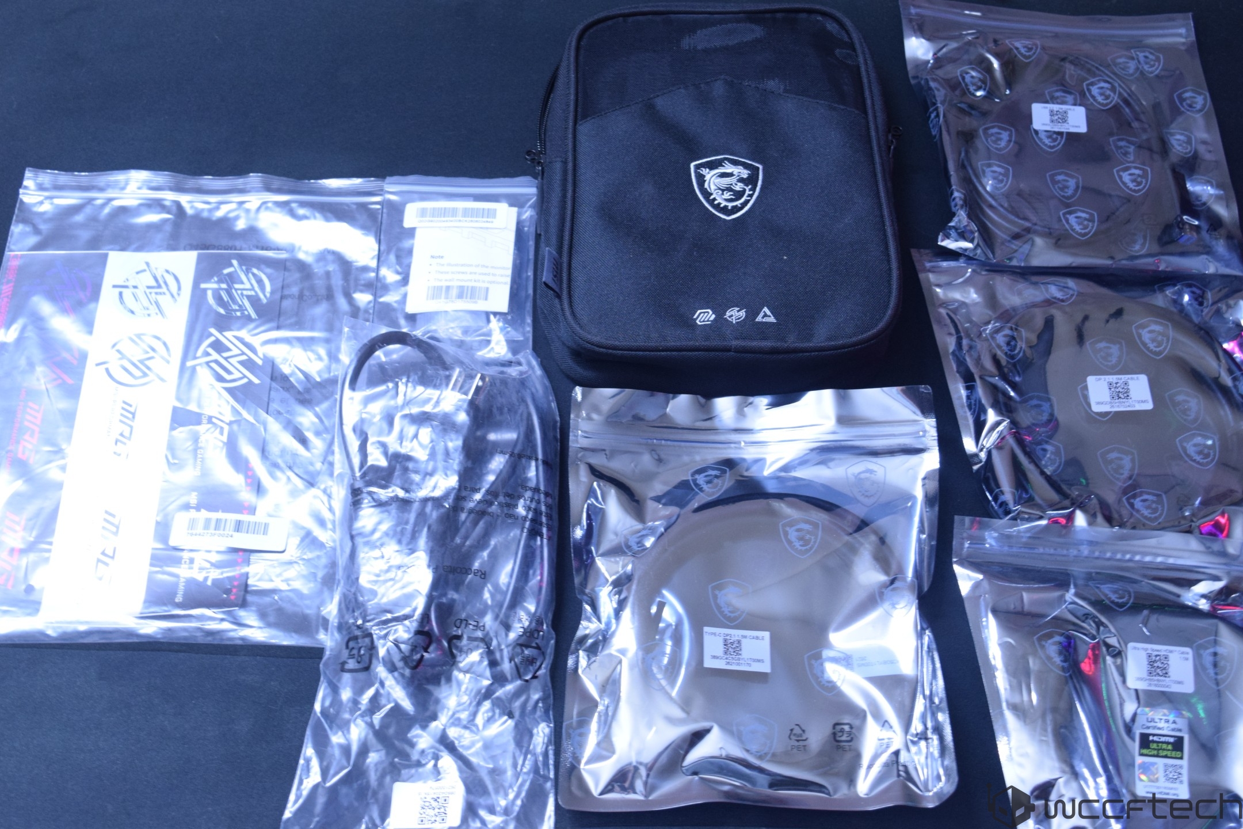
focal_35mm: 44
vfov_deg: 30.8
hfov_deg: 45.0
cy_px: 414
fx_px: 1502
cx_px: 622
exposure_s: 1/10
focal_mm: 29
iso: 1600
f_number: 7.1
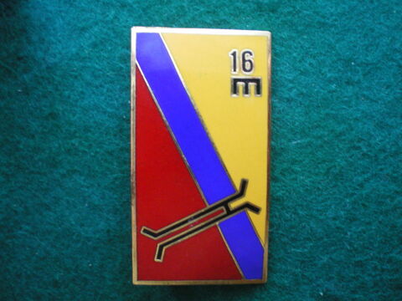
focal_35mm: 38
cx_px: 201
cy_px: 150
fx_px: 441
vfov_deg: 37.7
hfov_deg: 49.0
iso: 400
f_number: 3.1
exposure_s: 1/10
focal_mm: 6.3
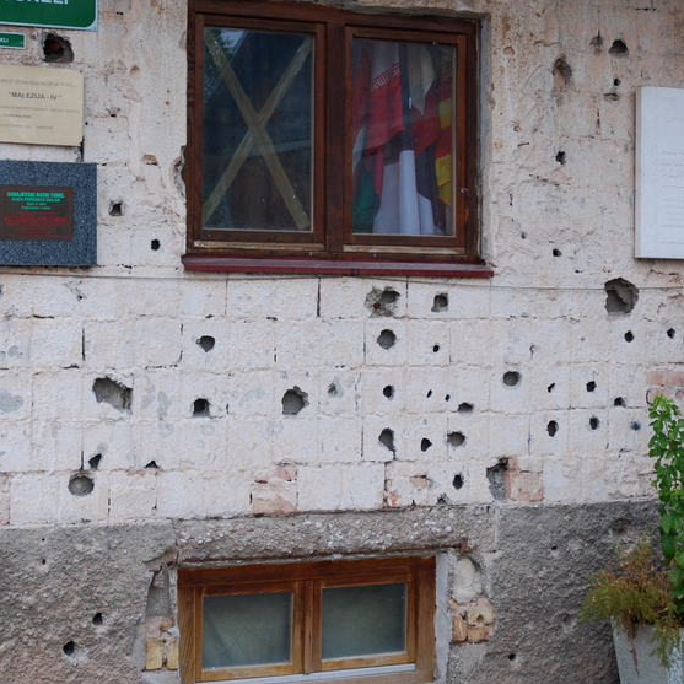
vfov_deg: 22.2
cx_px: 298
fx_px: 1744
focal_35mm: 78
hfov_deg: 22.2
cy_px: 282
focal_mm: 34
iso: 200
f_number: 4.2
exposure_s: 1/60
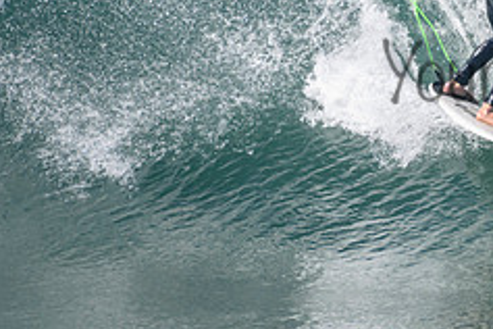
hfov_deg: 1.1
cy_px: 53
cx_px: 597
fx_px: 25182
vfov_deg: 0.7
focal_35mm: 1839
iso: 720
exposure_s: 1/4000
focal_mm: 500
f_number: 5.6
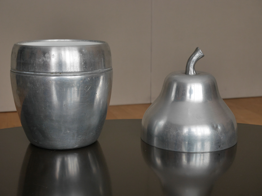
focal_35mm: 56
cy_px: 98
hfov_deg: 34.3
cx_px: 131
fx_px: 424
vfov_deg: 26.1
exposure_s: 1/60
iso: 400
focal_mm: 28
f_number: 5.5
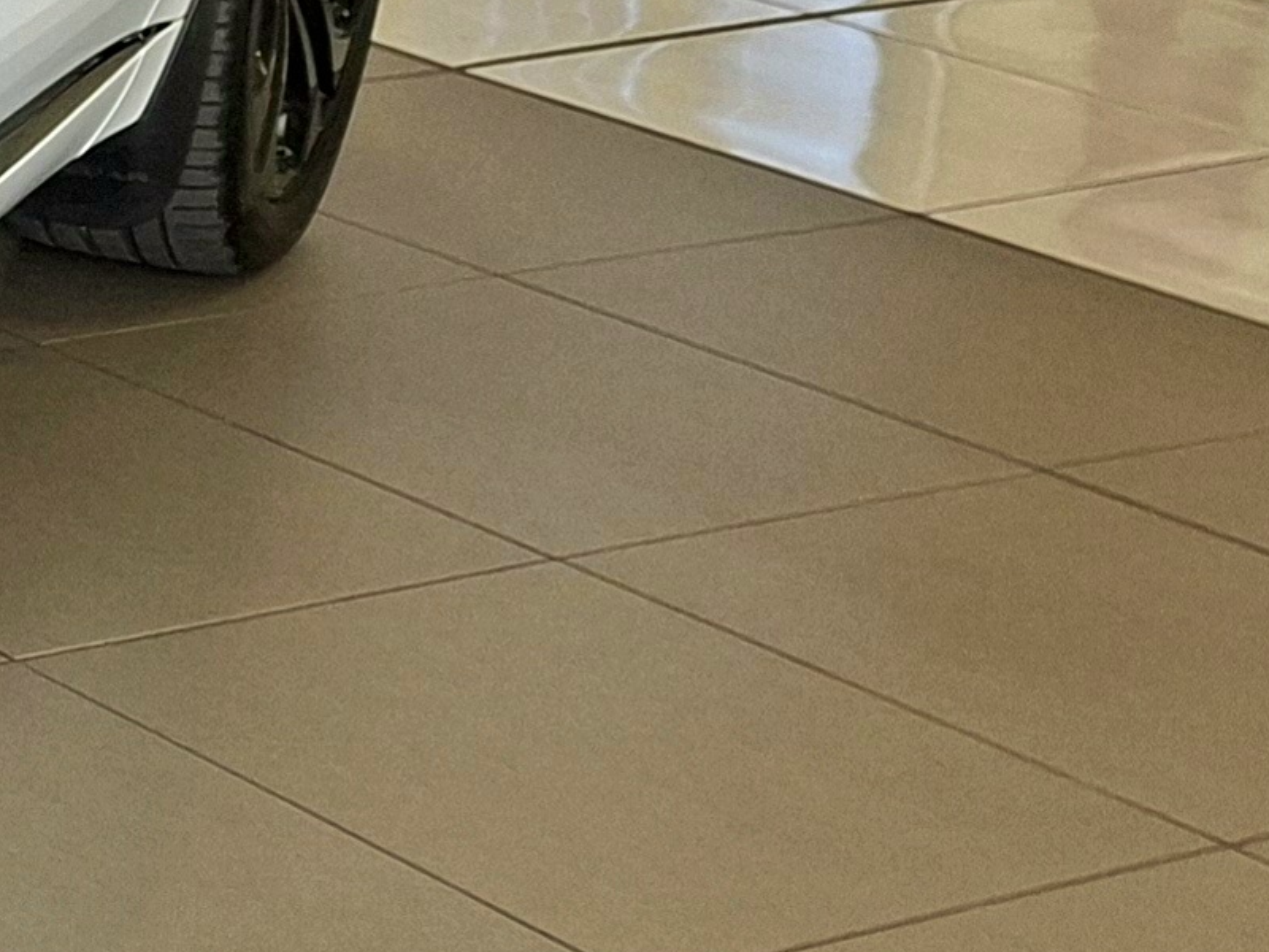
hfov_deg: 12.7
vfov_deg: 12.7
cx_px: -1884
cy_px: 29
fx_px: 4216
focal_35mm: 115
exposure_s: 1/100
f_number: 1.8
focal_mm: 5.54
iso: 50
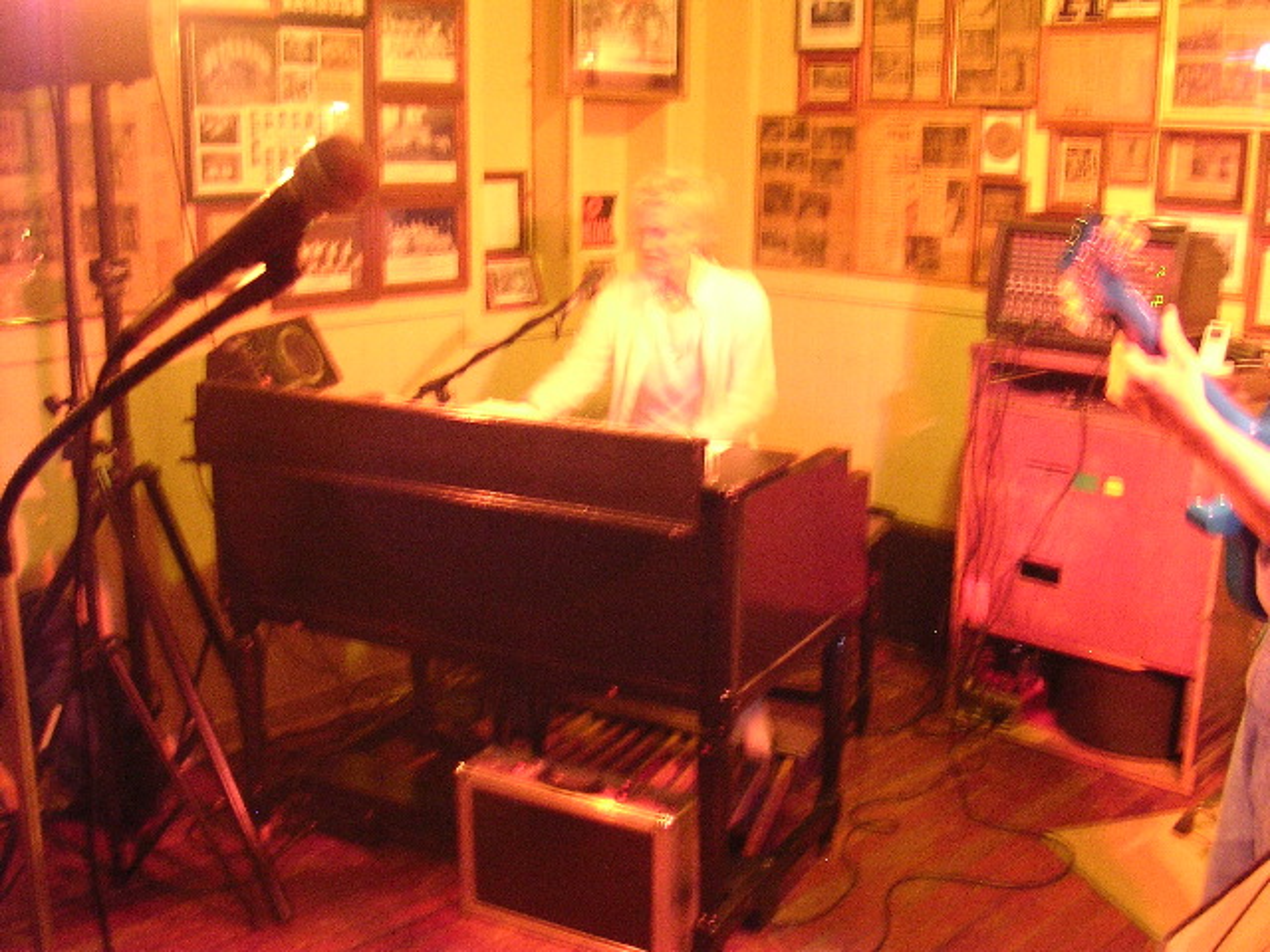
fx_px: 1394
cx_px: 635
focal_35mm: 38
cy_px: 476
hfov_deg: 49.0
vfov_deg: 37.7
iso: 400
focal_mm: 5.8
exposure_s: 1/1.4
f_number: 2.8
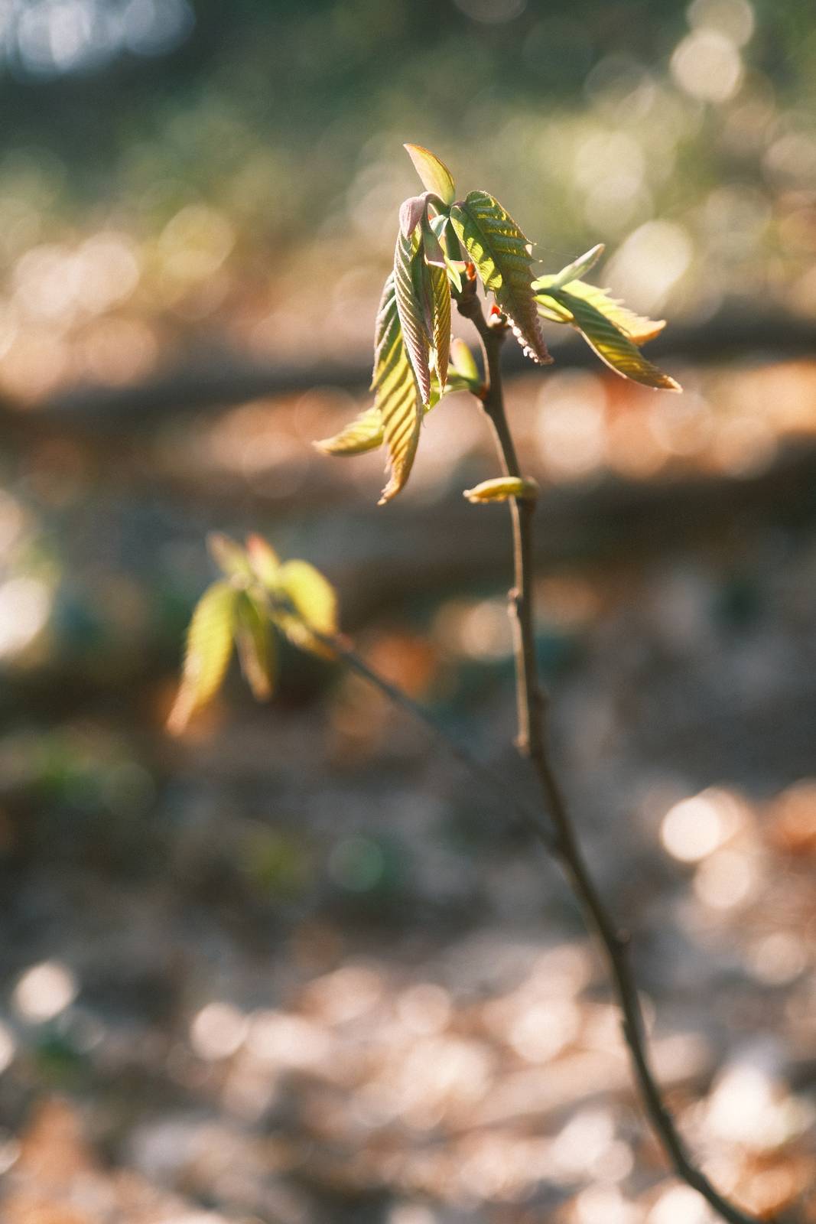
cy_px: 612
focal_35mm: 91
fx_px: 3093
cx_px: 408
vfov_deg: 22.4
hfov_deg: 15.0
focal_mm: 60.8
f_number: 4
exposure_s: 1/280
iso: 320
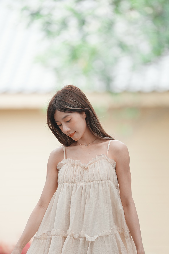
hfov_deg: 3.4
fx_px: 2816
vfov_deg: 5.2
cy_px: 127
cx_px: 84
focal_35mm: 400
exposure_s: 1/400
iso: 500
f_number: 4.5
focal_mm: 400
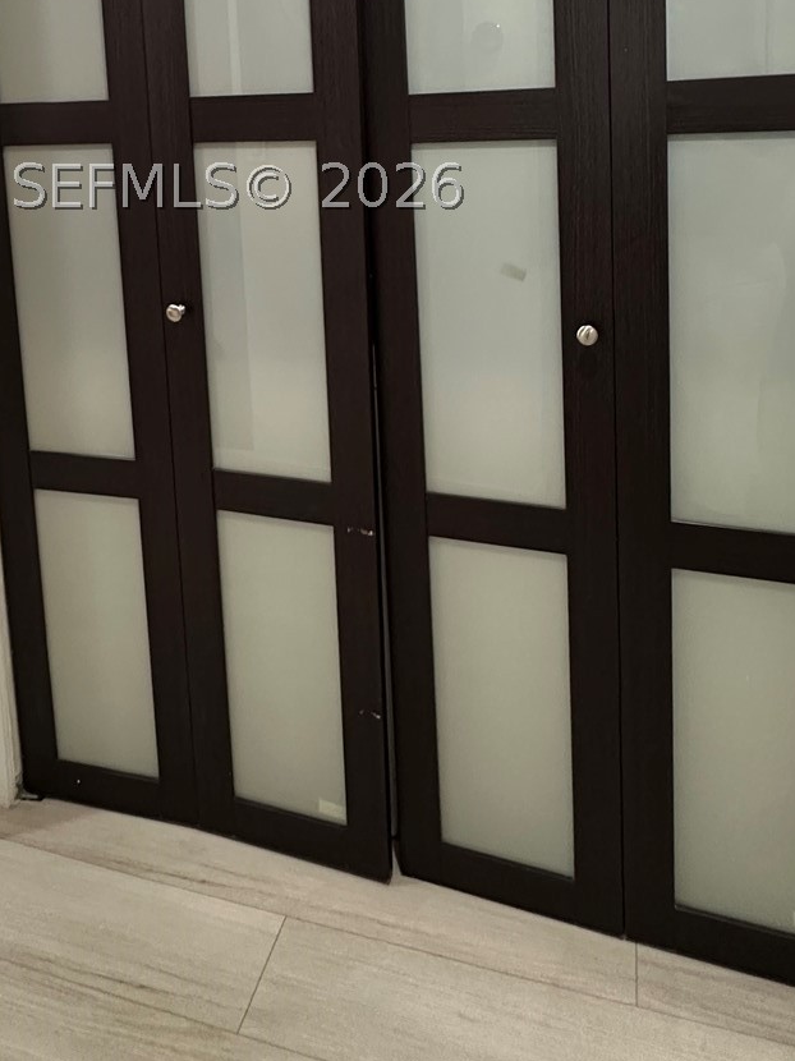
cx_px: 389
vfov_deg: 59.3
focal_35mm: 27
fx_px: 827
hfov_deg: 51.3
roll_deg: +1.4
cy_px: 187
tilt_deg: -5.9
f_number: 2.2
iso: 500
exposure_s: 1/60
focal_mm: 2.22
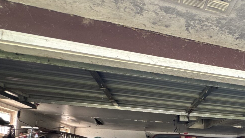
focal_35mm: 30
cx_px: 219
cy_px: 142
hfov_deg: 55.9
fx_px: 195
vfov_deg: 34.9
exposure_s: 1/99
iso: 160
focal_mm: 2.22
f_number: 2.2
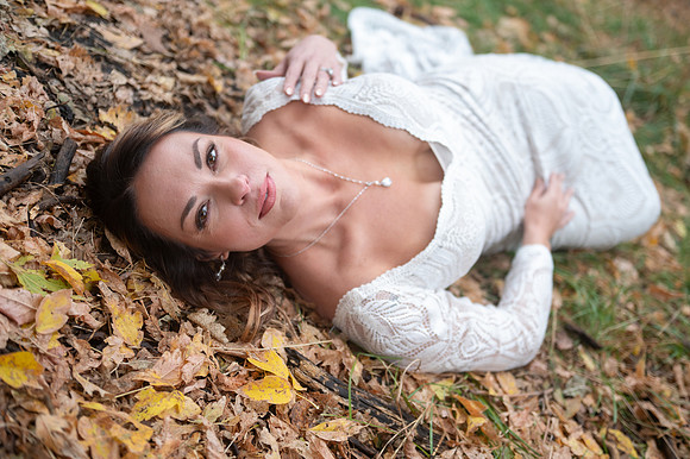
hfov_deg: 46.4
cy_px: 230
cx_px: 345
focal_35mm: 42
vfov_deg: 31.9
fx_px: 805
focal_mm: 42
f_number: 2.8
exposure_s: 1/200
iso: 640
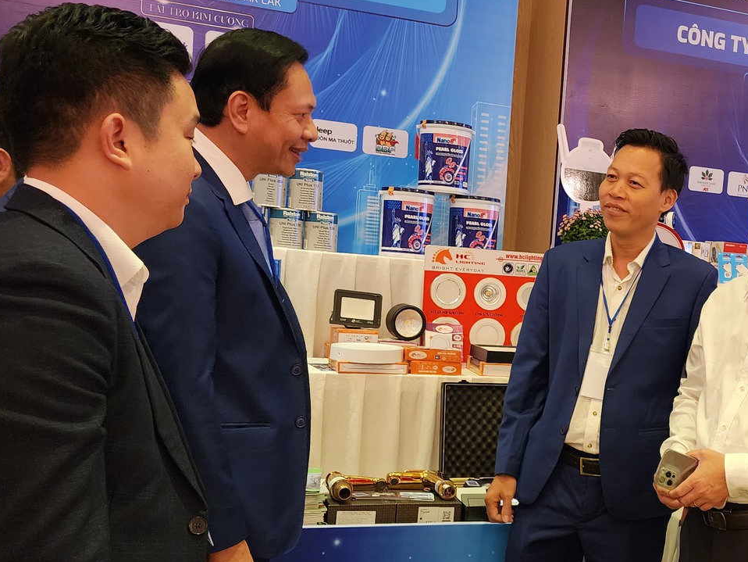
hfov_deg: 38.1
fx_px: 1037
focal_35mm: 48
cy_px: 345
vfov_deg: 30.2
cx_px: 601
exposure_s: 1/100
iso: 400
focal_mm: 6.4
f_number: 1.8
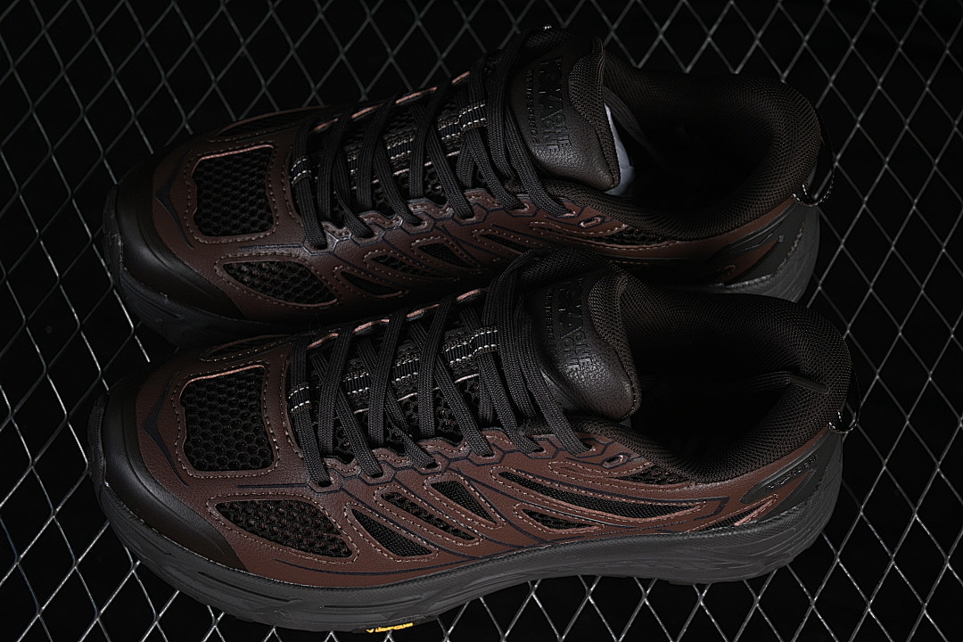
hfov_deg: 27.0
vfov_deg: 18.2
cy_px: 321
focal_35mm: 75
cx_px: 482
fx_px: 2006
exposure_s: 1/50
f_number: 6.3
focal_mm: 50
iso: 160
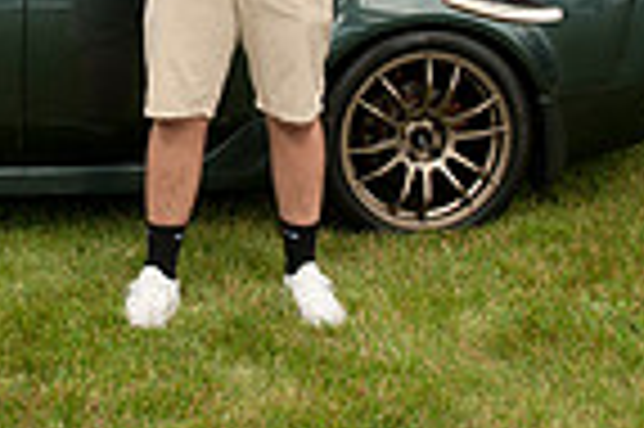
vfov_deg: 11.3
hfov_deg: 17.2
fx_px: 2108
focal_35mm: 118
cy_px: -153
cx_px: 104
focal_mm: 29
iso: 500
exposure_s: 1/640
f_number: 5.6
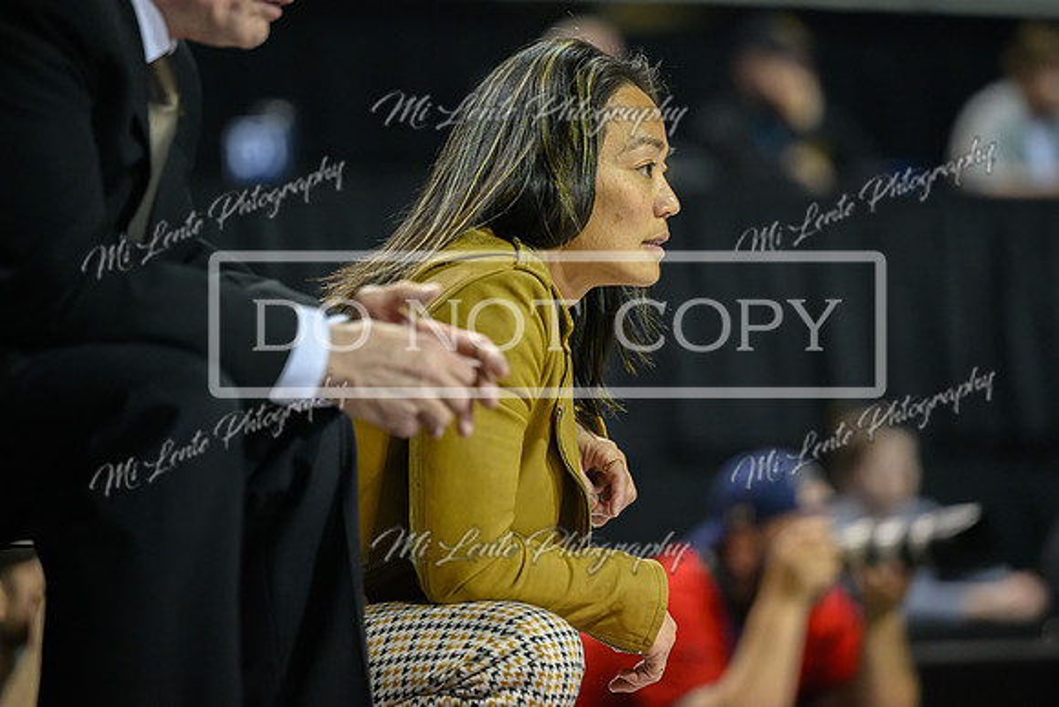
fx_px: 5751
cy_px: 290
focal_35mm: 195
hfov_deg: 10.5
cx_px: 581
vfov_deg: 7.0
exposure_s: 1/1250
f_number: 2.8
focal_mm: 160
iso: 5000
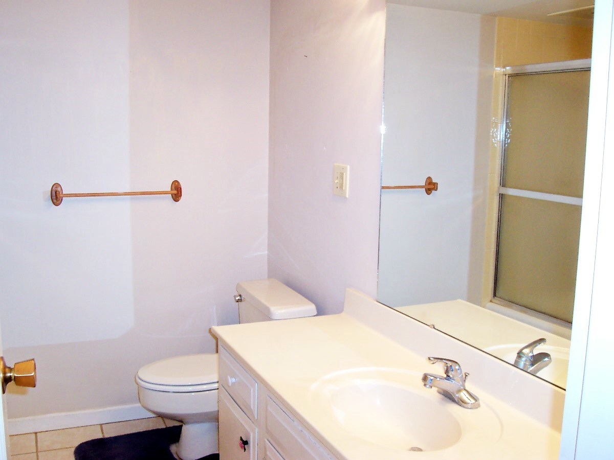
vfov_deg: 38.7
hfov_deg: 50.1
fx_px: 656
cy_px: 230
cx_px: 307
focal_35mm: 37
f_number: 2.8
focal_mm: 5.6
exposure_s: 1/60
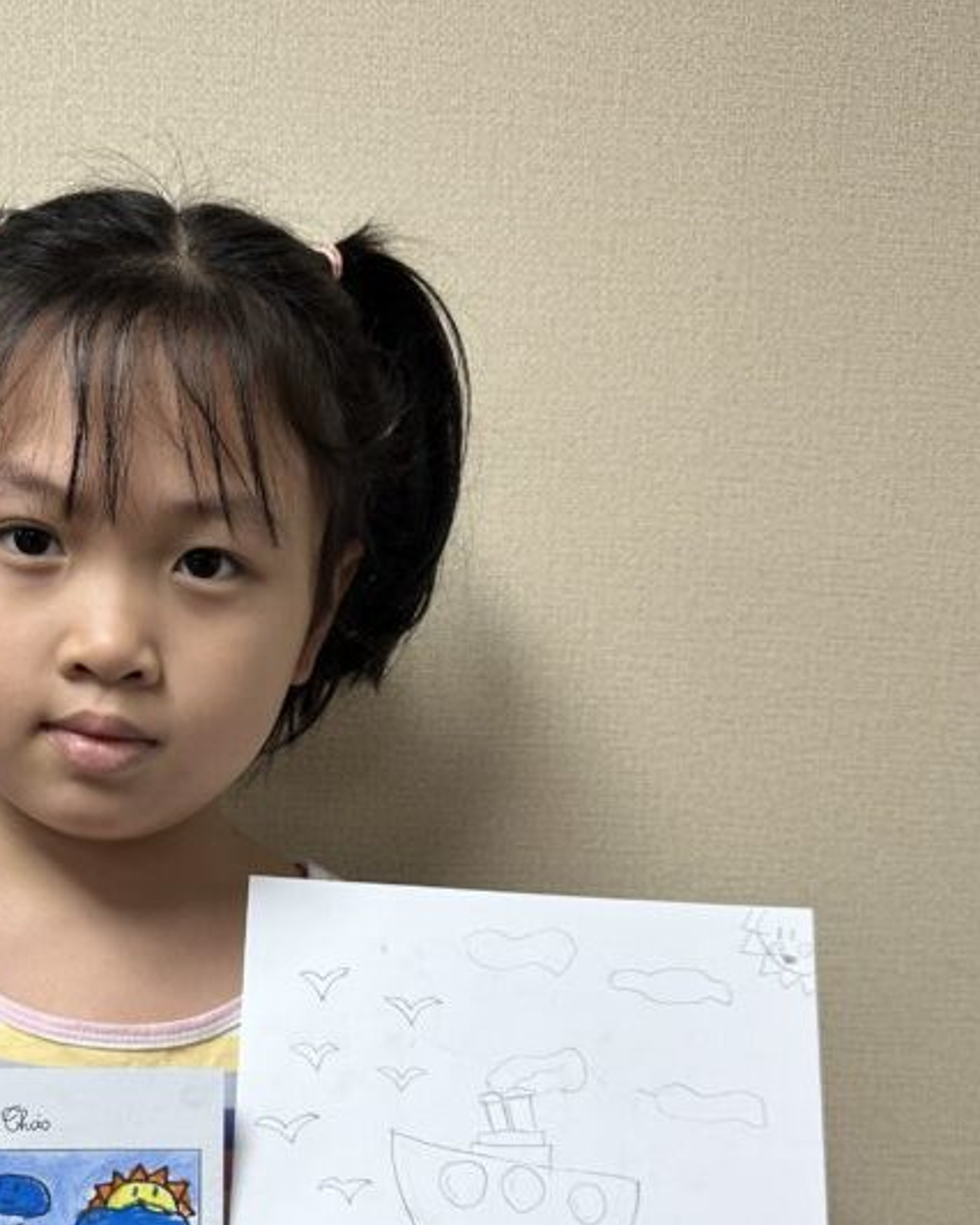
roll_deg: -3.3
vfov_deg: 40.7
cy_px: 928
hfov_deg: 33.0
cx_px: 173
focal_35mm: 44
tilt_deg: -6.5
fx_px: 1594
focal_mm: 6.86
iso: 100
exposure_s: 1/100
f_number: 1.78
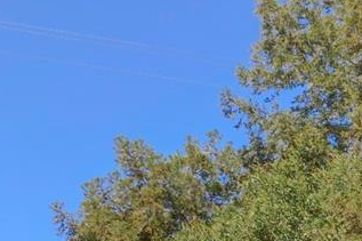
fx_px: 904
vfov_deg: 13.9
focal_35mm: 90
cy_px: 401
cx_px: 448
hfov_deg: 20.9
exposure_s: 1/125
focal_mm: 13
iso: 100
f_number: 8
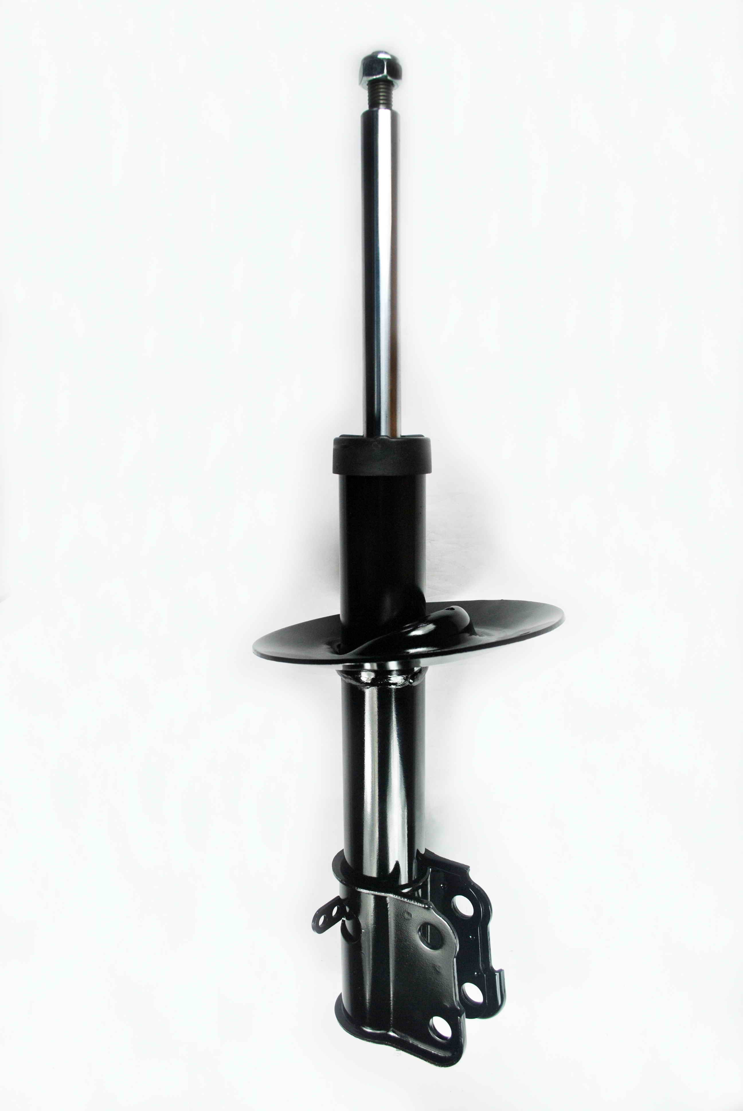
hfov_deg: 48.0
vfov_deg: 67.3
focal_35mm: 27
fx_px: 833
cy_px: 556
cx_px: 372
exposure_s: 1/125
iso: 160
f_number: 5.6
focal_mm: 18
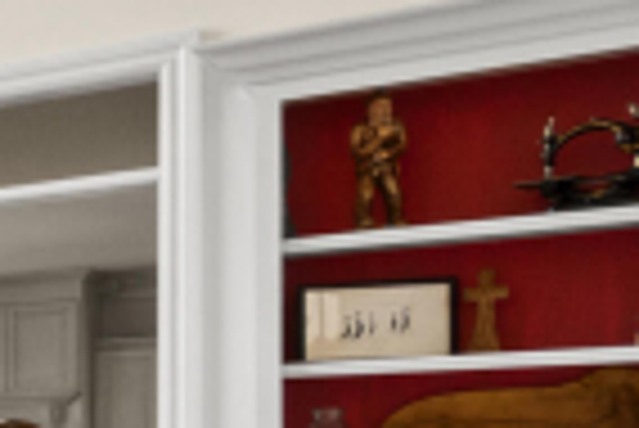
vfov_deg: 16.7
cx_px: -900
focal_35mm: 79
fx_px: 1404
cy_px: 496
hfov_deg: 15.0
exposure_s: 1/5
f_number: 8
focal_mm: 10
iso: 400
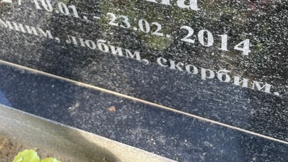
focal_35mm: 52
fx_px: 397
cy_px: -34
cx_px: 129
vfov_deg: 21.4
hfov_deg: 39.8
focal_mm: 4.2
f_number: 1.6
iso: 32
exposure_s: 1/130
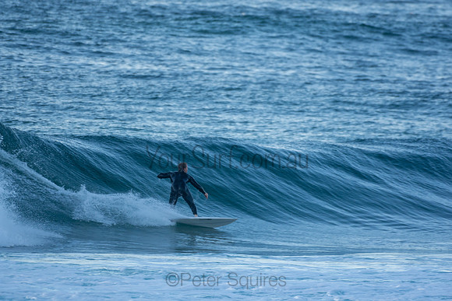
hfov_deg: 2.7
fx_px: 9418
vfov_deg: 1.8
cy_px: 150
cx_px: 226
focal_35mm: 750
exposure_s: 1/400
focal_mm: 500
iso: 320
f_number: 5.6
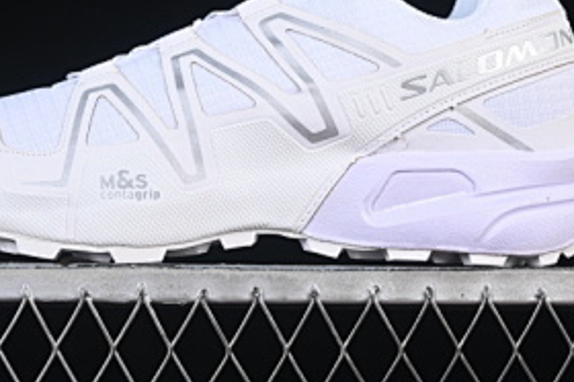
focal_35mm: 134
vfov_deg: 10.2
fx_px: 2134
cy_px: 54
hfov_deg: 15.3
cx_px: 232
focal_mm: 50
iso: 160
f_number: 8
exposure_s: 1/80
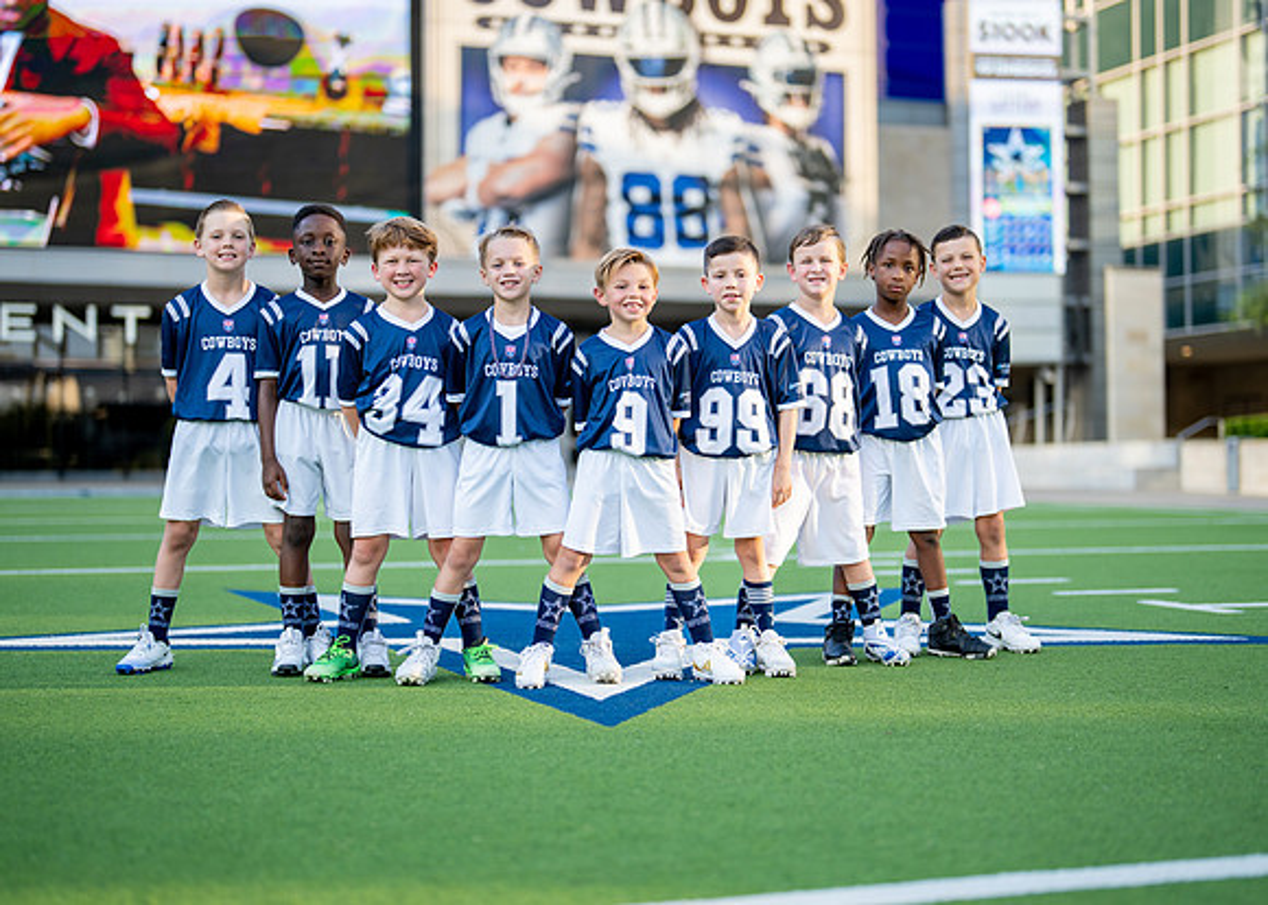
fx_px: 2169
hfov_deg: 32.6
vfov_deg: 23.6
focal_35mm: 60
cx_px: 656
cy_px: 430
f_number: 1.2
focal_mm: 50
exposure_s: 1/1600
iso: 100
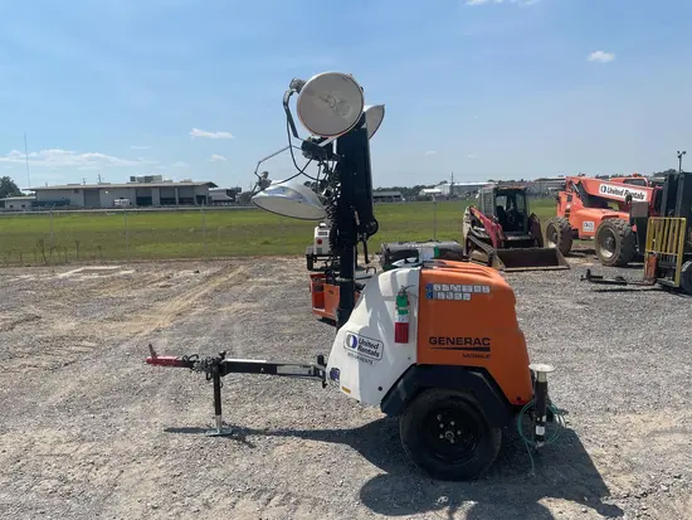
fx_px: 520
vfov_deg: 53.1
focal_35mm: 26
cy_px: 260
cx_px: 346
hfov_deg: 67.3
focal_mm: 4.2
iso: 50
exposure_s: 1/6897
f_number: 1.6
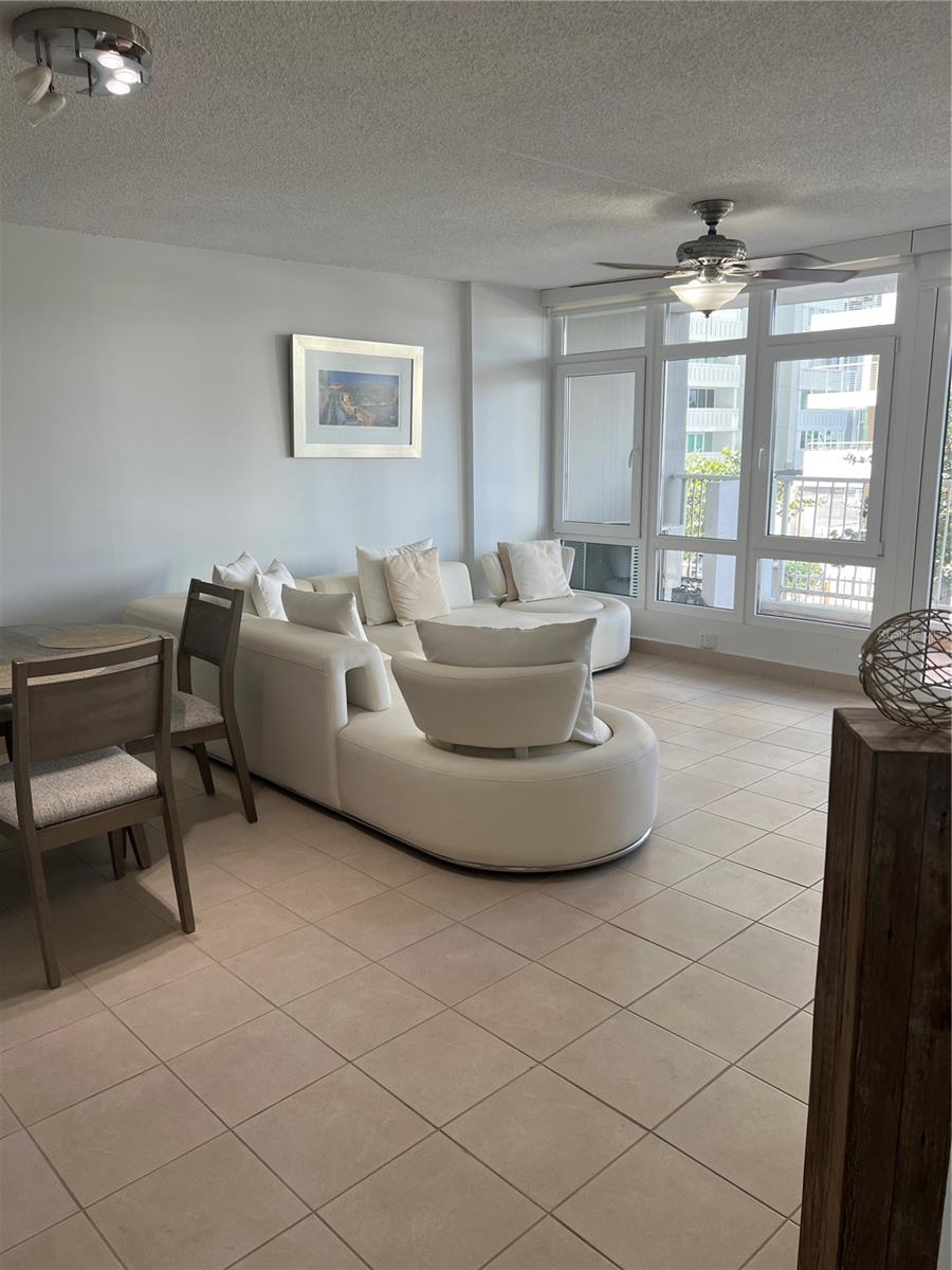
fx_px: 953
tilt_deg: -10.4
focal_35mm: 26
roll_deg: +2.2
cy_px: 635
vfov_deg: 67.3
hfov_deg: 53.1
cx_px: 476
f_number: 1.5
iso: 40
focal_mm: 5.7
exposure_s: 1/223
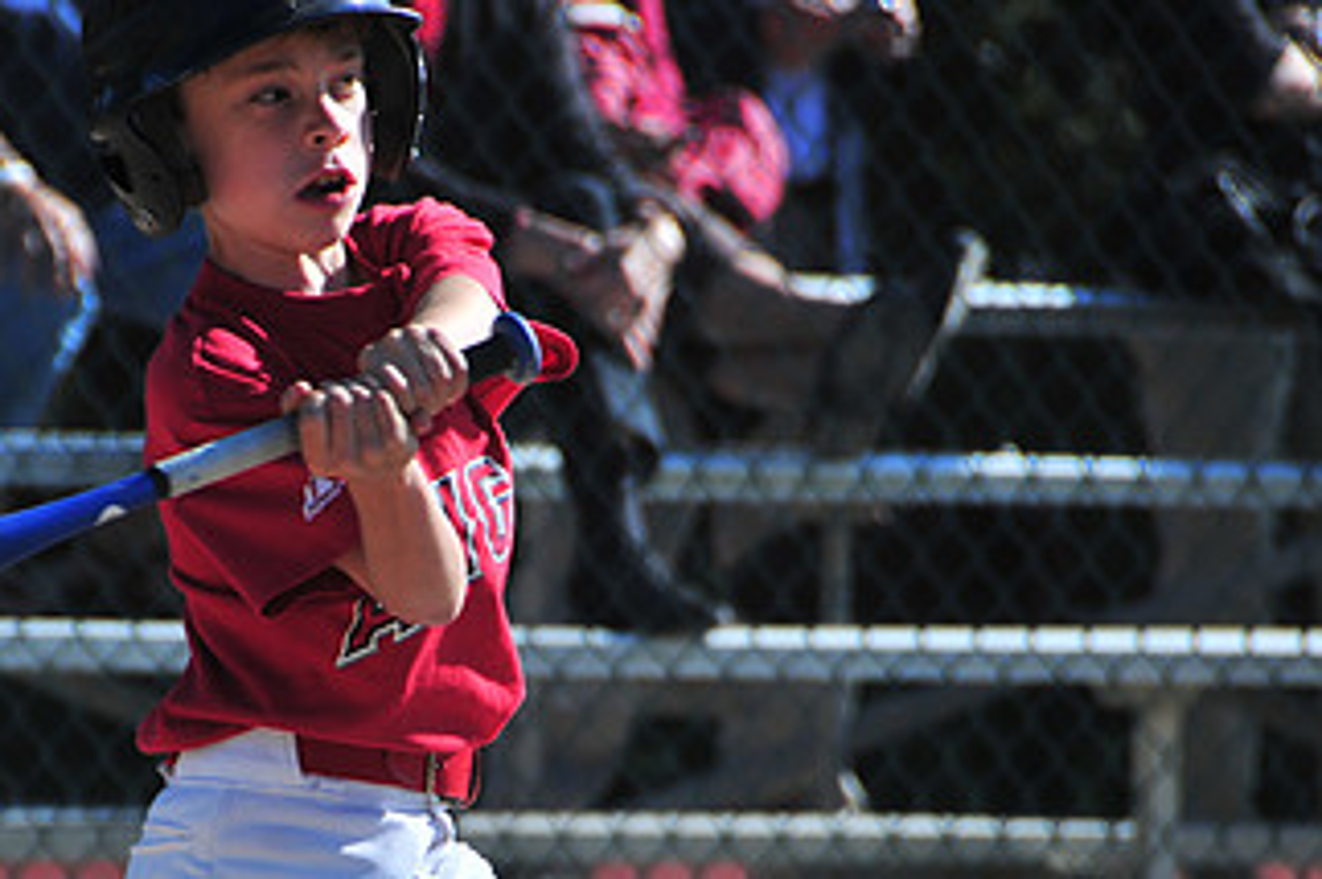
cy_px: 725
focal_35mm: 540
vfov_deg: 2.5
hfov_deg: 3.8
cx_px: 324
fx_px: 19810
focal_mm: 200
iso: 200
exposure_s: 1/1000
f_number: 5.6
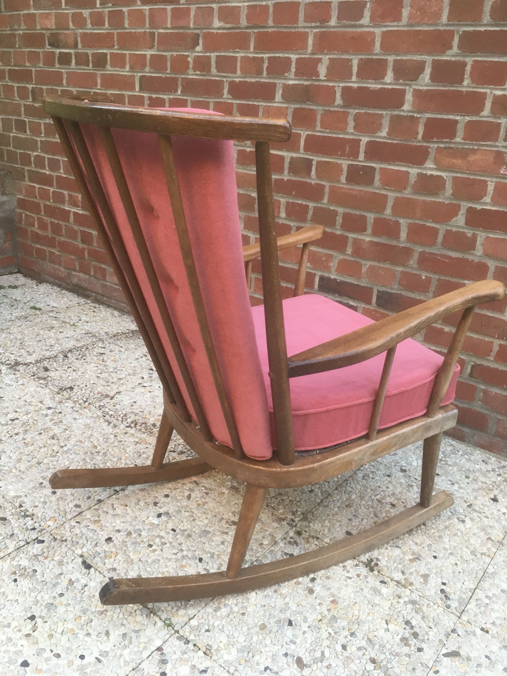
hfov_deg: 48.2
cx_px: 254
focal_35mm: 29
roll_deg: -5.1
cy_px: 338
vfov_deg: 61.7
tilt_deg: -25.8
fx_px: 566
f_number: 2.2
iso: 50
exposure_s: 1/33
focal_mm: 4.15
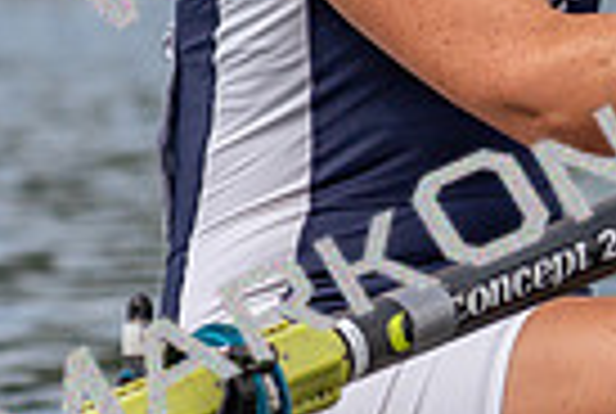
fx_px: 14473
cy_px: 43
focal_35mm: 844
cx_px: 607
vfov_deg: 1.6
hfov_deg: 2.4
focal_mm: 200
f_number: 5.6
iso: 320
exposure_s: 1/1600
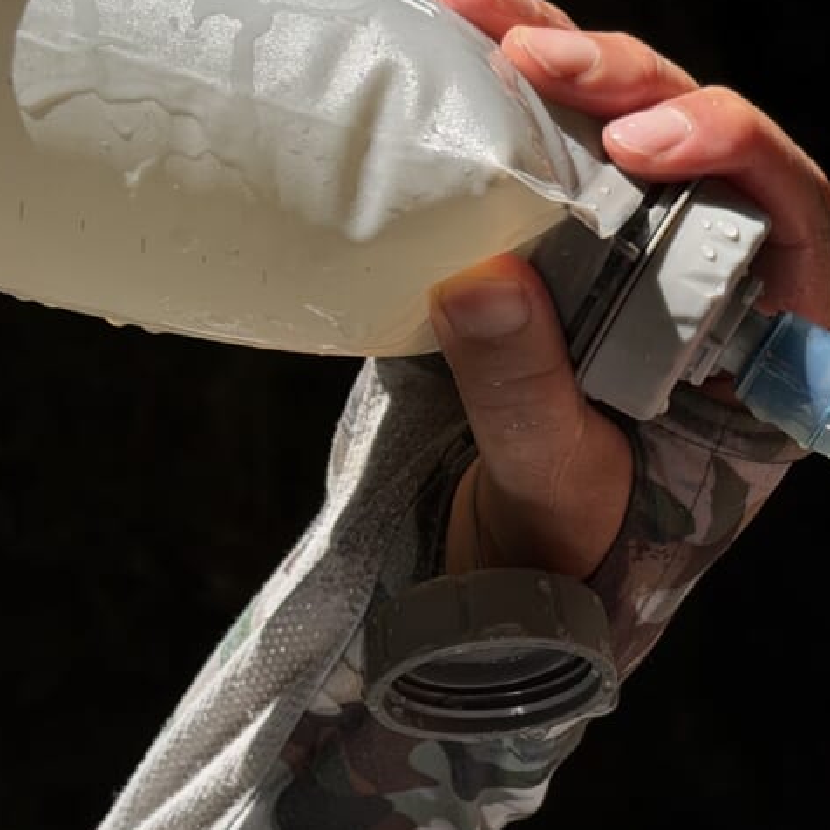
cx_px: 685
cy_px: 574
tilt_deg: +4.5
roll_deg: +9.9
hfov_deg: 15.2
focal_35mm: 114
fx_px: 3093
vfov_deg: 15.2
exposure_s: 1/3226
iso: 64
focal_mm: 6.76
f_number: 1.78
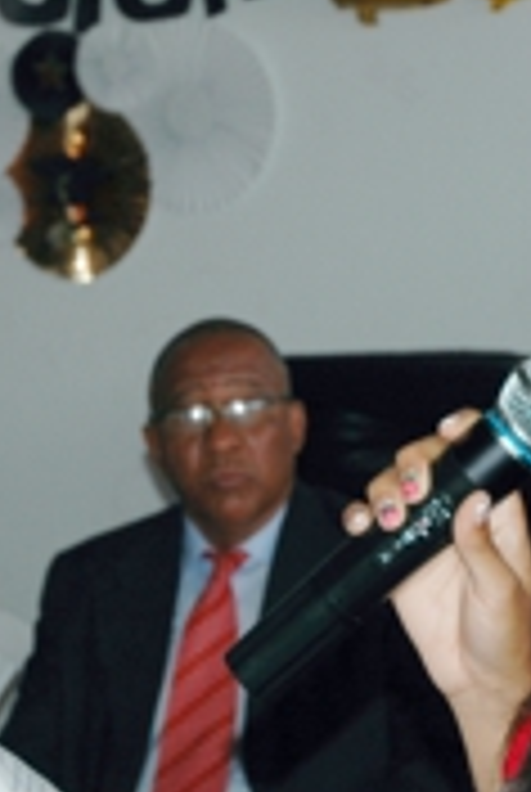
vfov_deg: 10.1
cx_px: 428
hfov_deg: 6.8
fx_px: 4496
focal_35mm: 204
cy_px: 410
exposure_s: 1/60
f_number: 4.5
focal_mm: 48
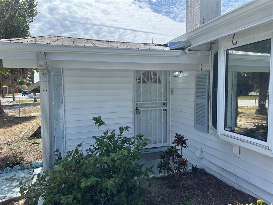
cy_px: 102
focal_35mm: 24
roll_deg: +1.0
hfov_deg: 71.6
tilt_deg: -3.1
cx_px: 136
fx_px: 189
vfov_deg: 56.8
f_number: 1.78
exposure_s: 1/2660
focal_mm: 6.86
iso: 80
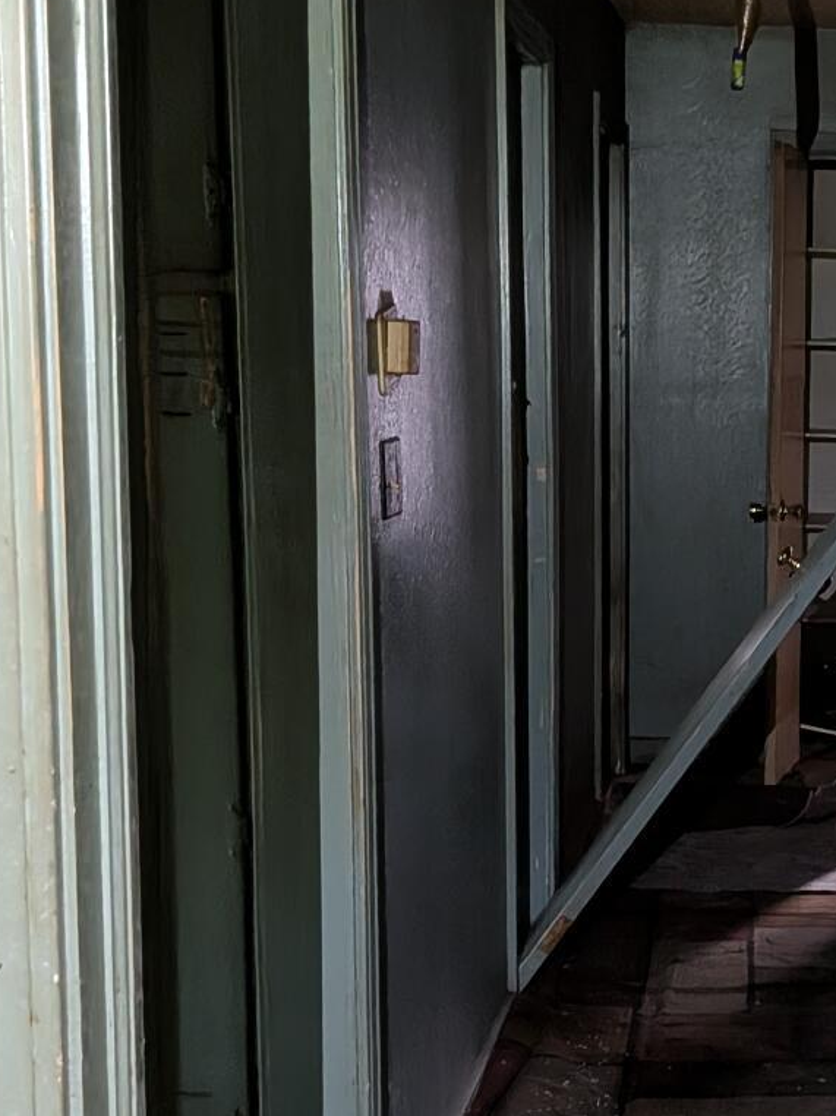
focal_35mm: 63
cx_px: 843
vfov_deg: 30.7
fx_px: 2030
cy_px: 628
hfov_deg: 22.4
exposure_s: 1/17.1
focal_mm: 4.53
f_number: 1.7
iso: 2818
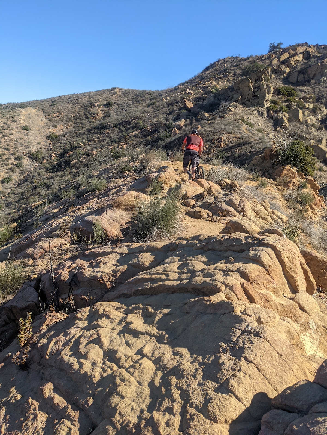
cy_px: 218
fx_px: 340
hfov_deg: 51.4
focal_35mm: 27
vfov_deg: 65.3
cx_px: 164
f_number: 1.73
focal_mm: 4.38
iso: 61
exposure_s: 1/2342
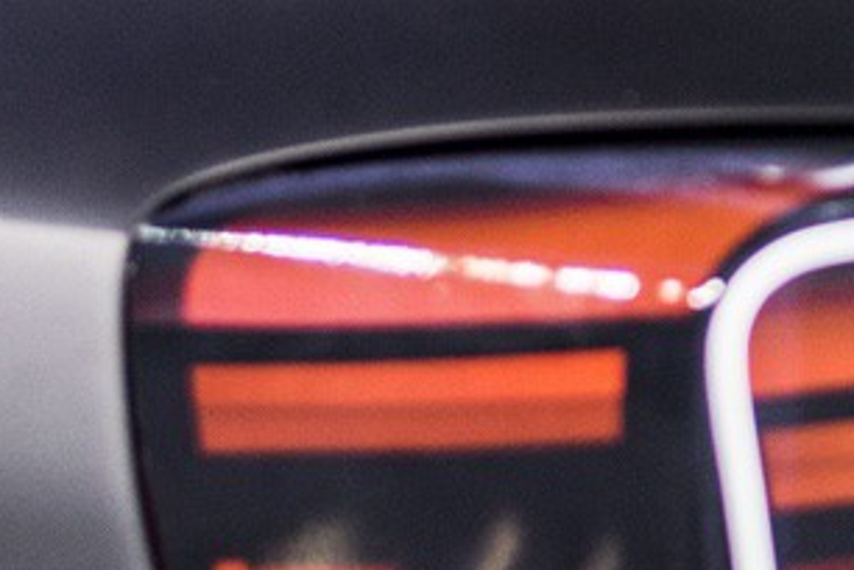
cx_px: 1769
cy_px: -712
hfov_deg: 5.5
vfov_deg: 3.7
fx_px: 8634
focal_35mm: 364
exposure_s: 1/400
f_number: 2.5
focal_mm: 58
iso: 320
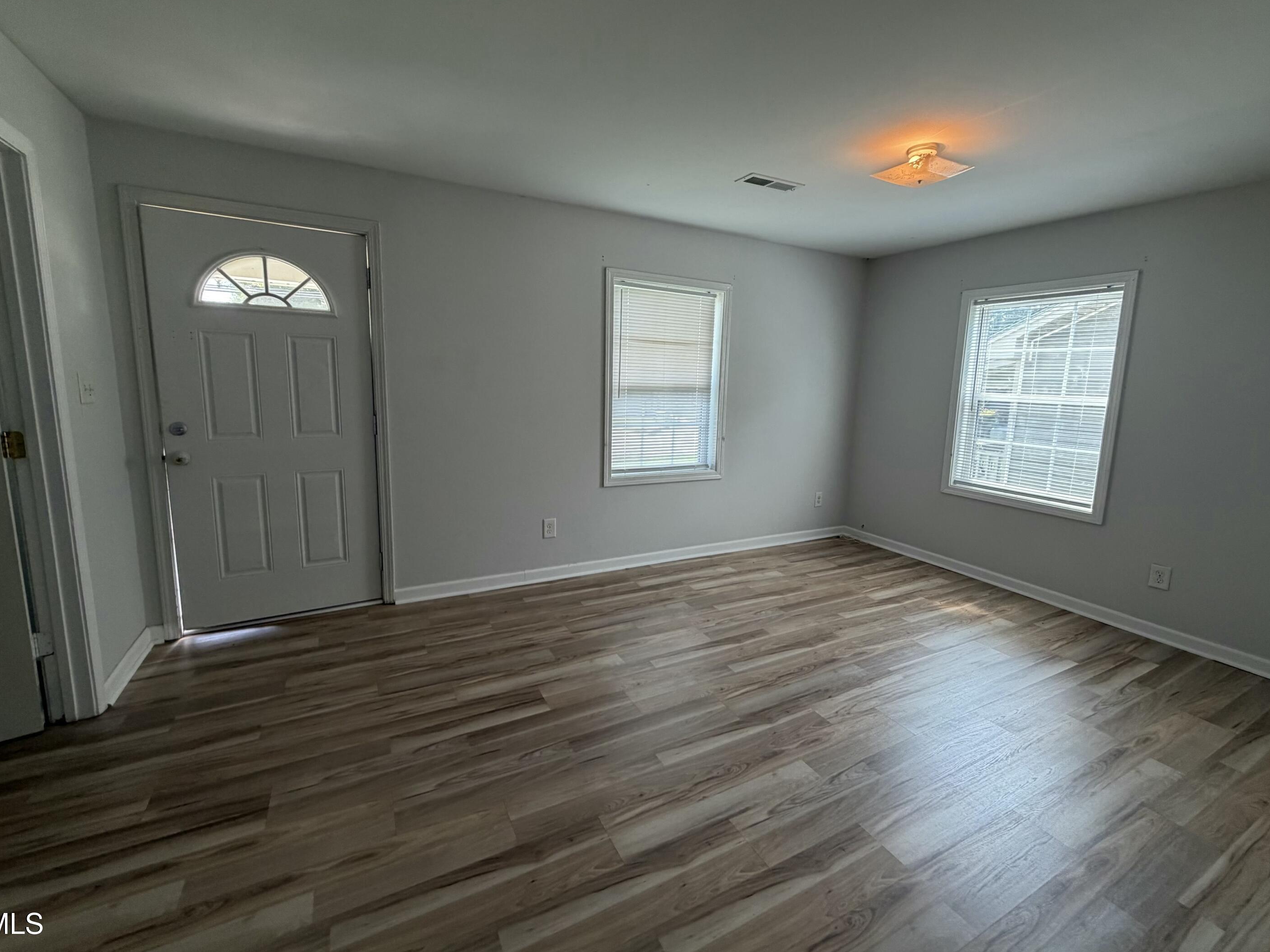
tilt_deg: -8.5
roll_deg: -1.5
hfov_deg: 98.2
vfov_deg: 81.7
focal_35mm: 15
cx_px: 643
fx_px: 550
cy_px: 461
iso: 200
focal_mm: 2.22
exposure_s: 1/120
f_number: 2.2
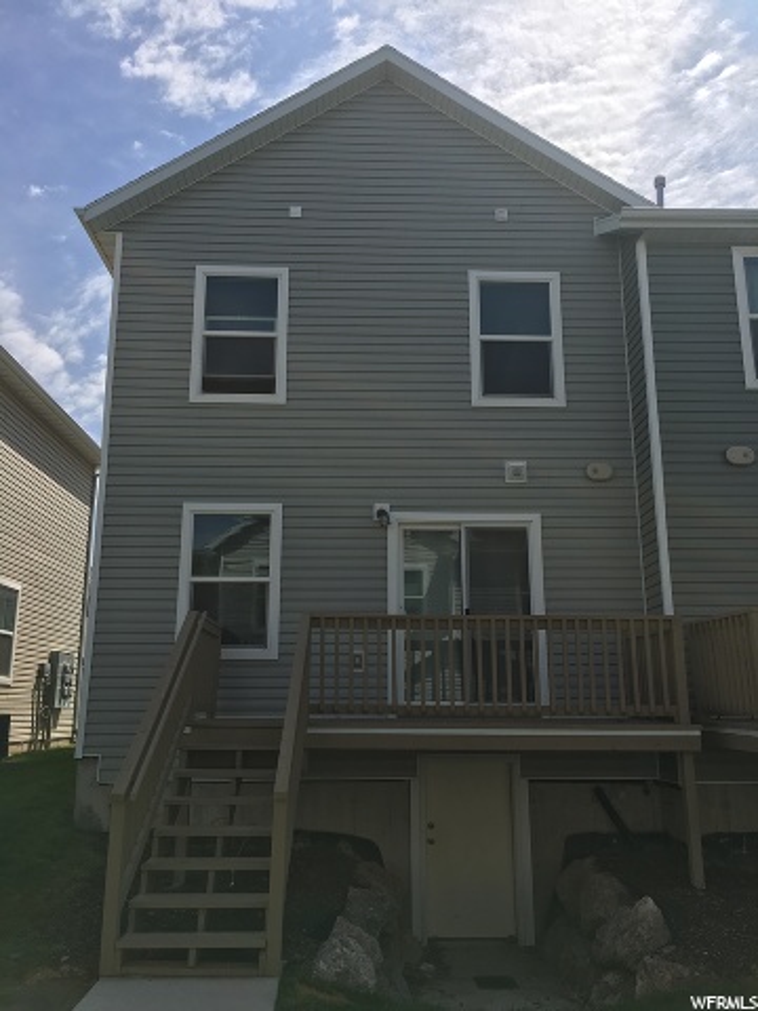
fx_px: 847
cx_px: 379
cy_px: 506
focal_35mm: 29
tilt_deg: +13.8
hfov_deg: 48.2
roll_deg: +1.1
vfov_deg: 61.7
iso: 25
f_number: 2.2
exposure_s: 1/2198
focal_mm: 4.15
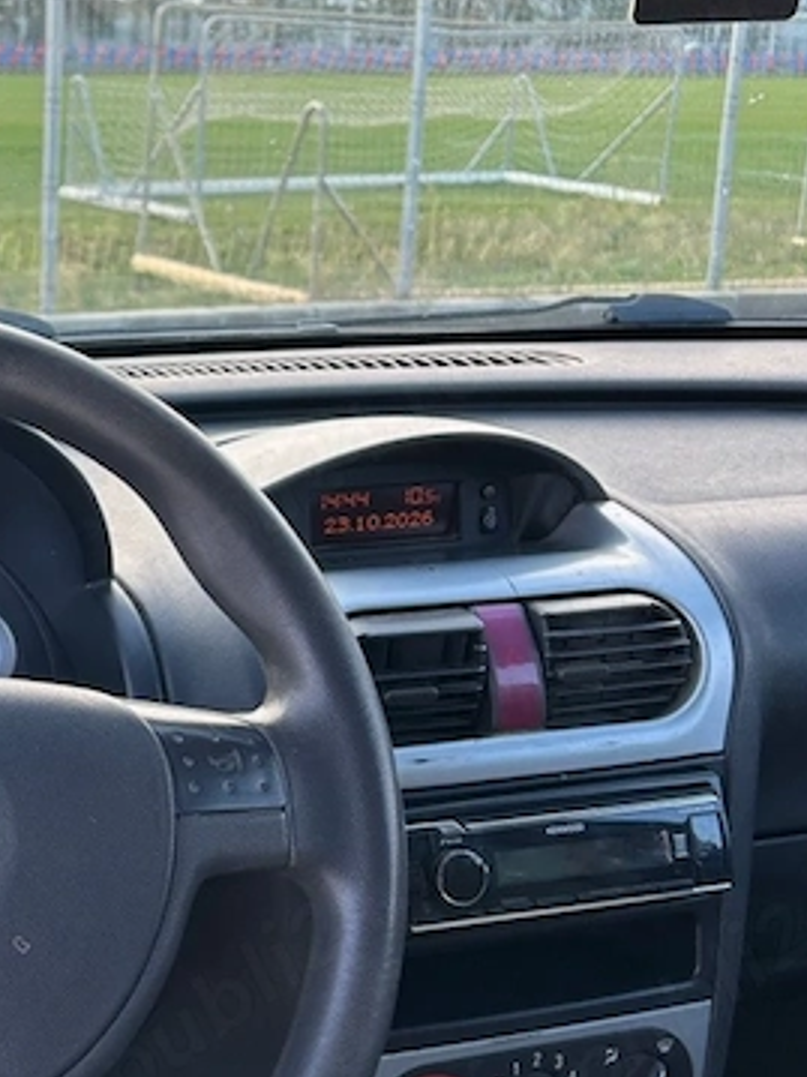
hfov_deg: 23.8
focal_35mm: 58
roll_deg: -1.4
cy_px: 561
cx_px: -54
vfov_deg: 33.2
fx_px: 1804
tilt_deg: -13.8
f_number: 1.5
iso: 50
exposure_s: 1/311
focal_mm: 5.7
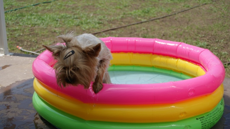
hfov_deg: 37.5
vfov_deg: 21.6
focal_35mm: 56
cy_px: 70
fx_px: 339
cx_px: 115
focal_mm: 35
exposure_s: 1/500
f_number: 6.3
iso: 100
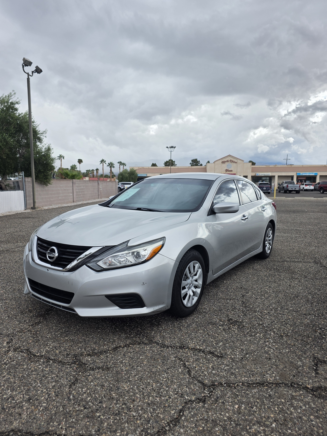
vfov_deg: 73.9
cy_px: 218
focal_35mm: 23
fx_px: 290
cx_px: 164
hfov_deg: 58.9
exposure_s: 1/2186
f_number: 1.7
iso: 80
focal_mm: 6.3
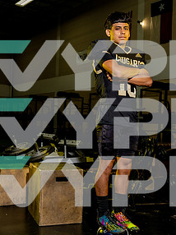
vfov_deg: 38.2
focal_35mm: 50
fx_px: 339
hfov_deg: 29.0
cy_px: 124
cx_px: 104
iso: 250
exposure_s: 1/250
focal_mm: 33
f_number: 5.6
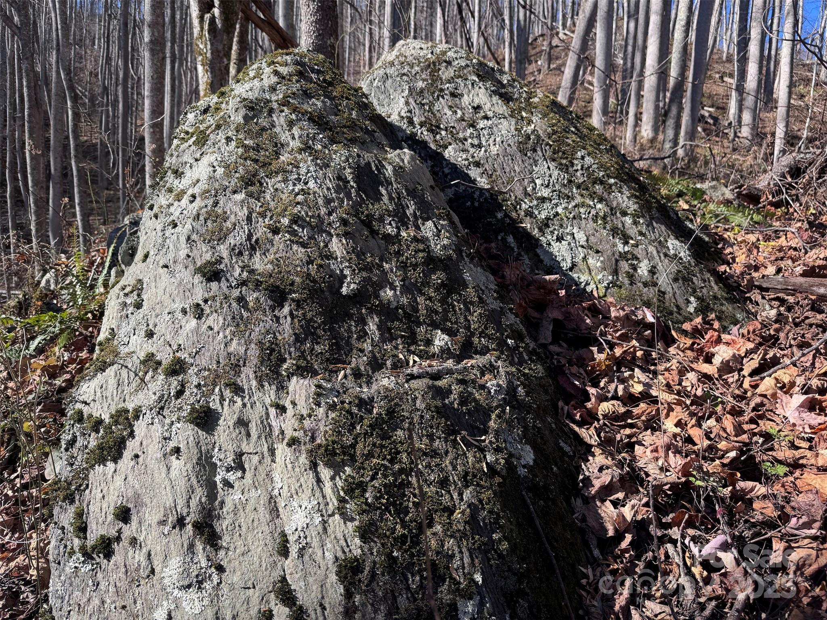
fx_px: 573
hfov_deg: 71.6
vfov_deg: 56.8
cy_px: 310
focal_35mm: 24
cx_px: 414
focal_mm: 6.76
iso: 80
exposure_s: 1/1425
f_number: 1.78
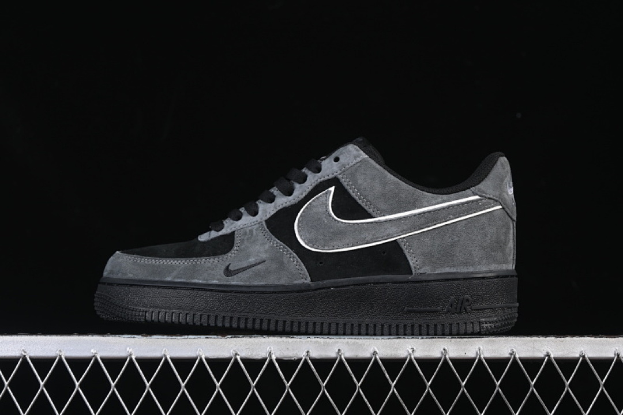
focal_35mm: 75
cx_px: 312
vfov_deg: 18.2
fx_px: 1298
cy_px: 208
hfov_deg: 27.0
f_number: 6.3
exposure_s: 1/60
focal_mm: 50
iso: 160
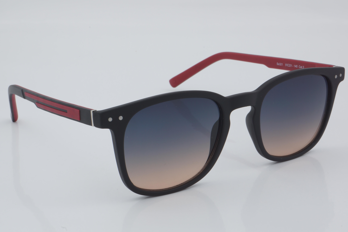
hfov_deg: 27.0
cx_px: 174
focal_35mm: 75
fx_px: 725
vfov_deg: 18.2
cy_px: 116
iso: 100
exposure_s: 1/4
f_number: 32
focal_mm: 50
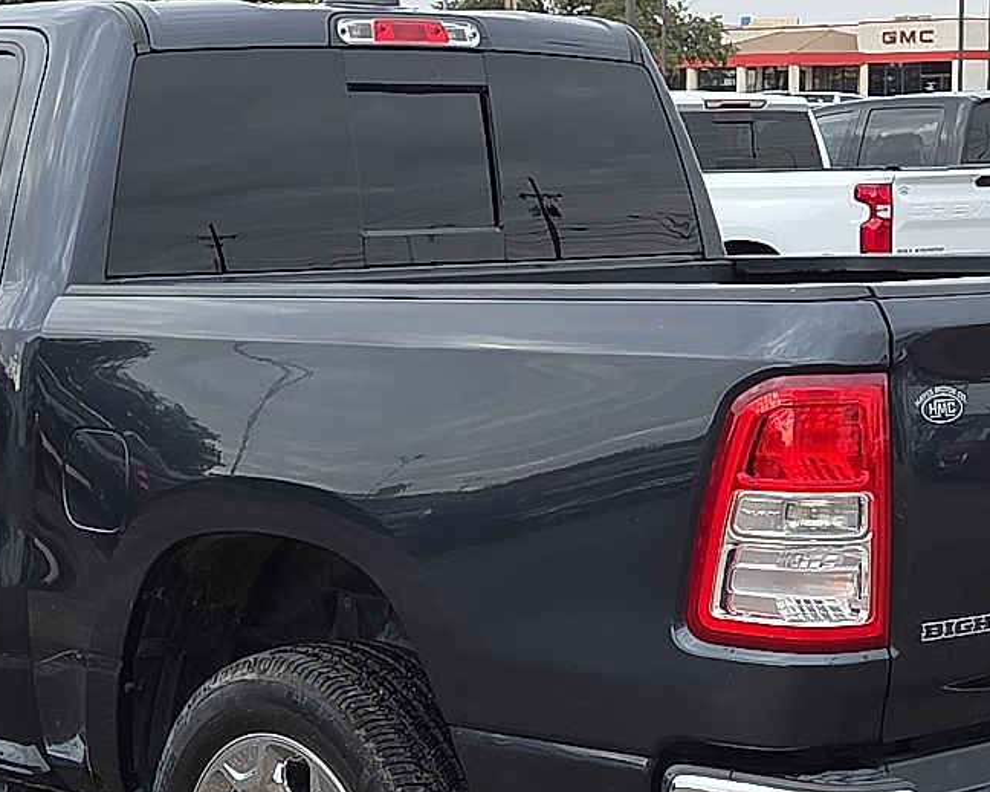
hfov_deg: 20.4
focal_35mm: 94
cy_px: 453
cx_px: 443
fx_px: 2753
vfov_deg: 16.3
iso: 76
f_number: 1.8
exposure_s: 1/1000
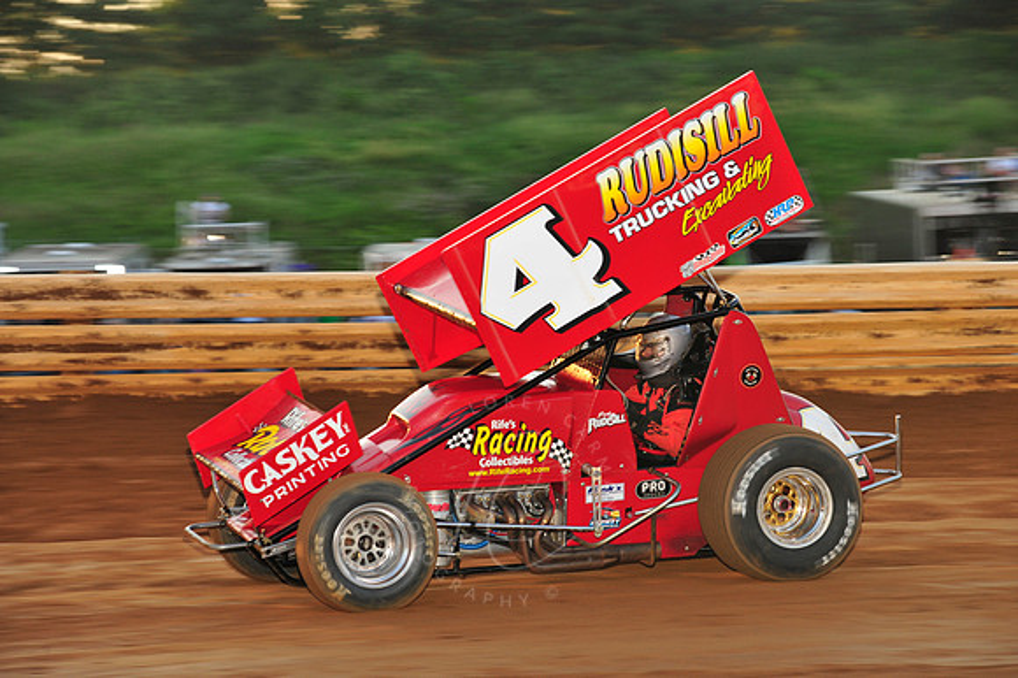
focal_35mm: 145
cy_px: 339
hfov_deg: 14.2
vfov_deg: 9.5
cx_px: 509
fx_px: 4098
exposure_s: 1/320
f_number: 7.1
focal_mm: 145
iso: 800
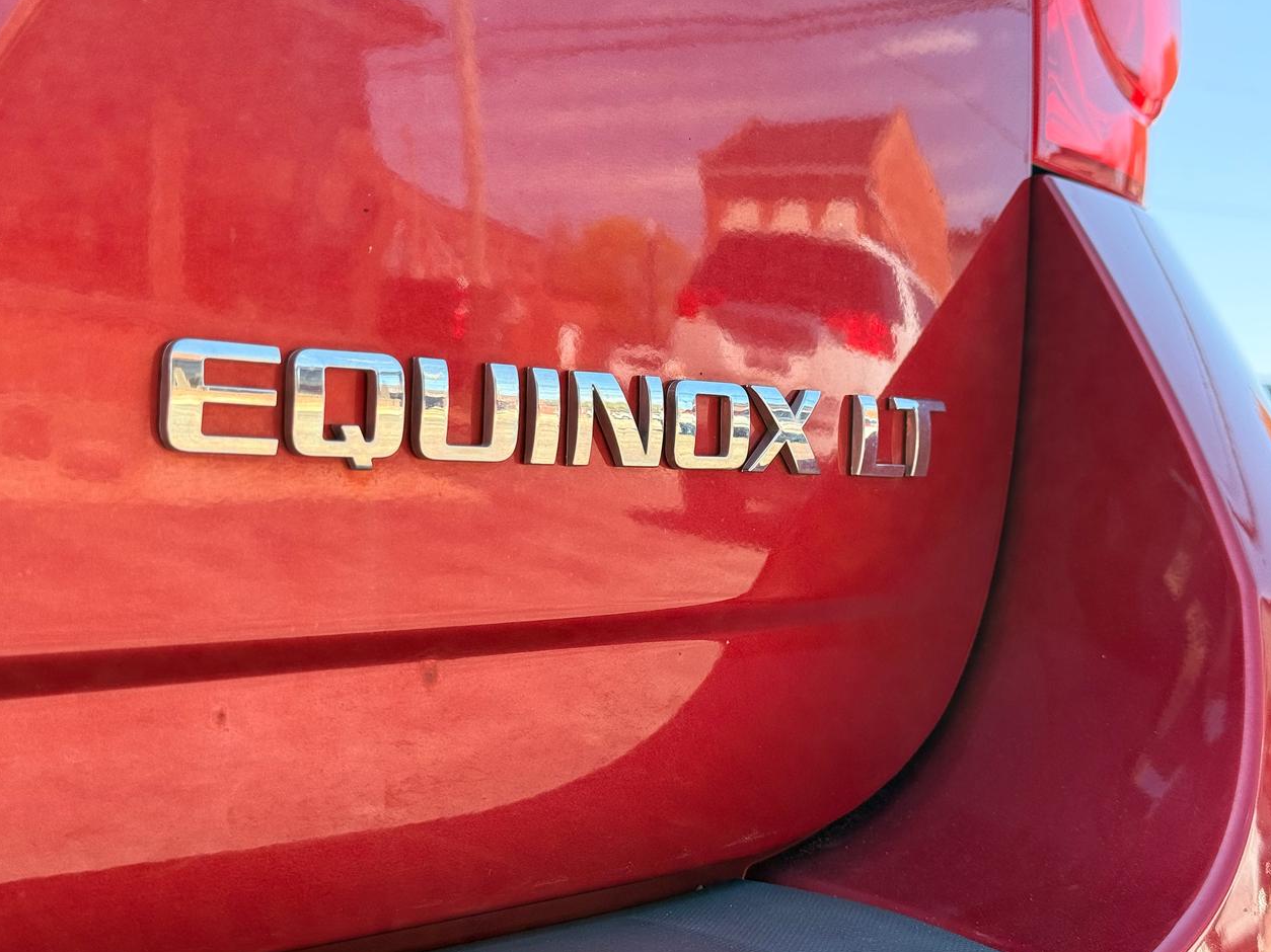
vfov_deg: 29.7
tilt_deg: +2.9
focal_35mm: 49
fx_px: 1799
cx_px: 626
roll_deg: -0.2
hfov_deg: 38.9
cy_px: 480
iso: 80
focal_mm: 6.76
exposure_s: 1/733
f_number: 1.78
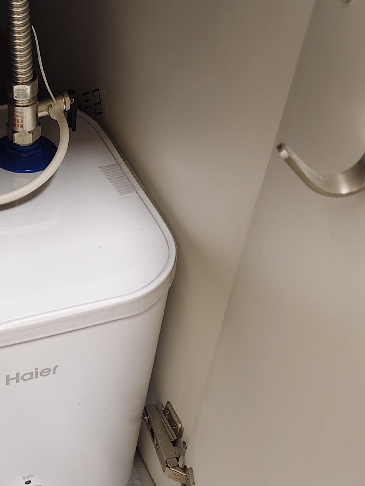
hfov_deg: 22.2
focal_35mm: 63
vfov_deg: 30.0
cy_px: 393
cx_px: -24
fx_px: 886
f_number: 1.88
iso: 1979
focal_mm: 5.56
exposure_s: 1/50
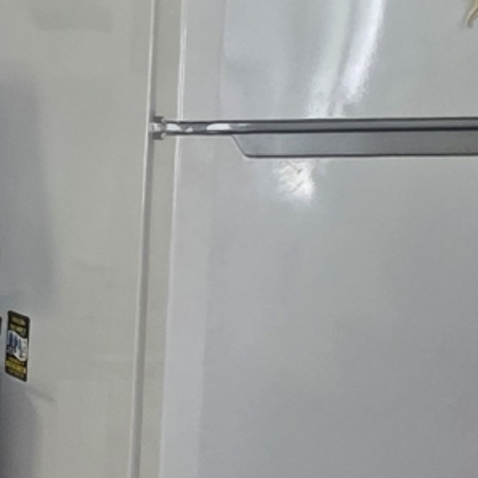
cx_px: -807
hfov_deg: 13.0
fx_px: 1234
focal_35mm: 79
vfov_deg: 21.9
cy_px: 204
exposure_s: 1/120
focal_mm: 2.2
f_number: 1.9
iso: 200
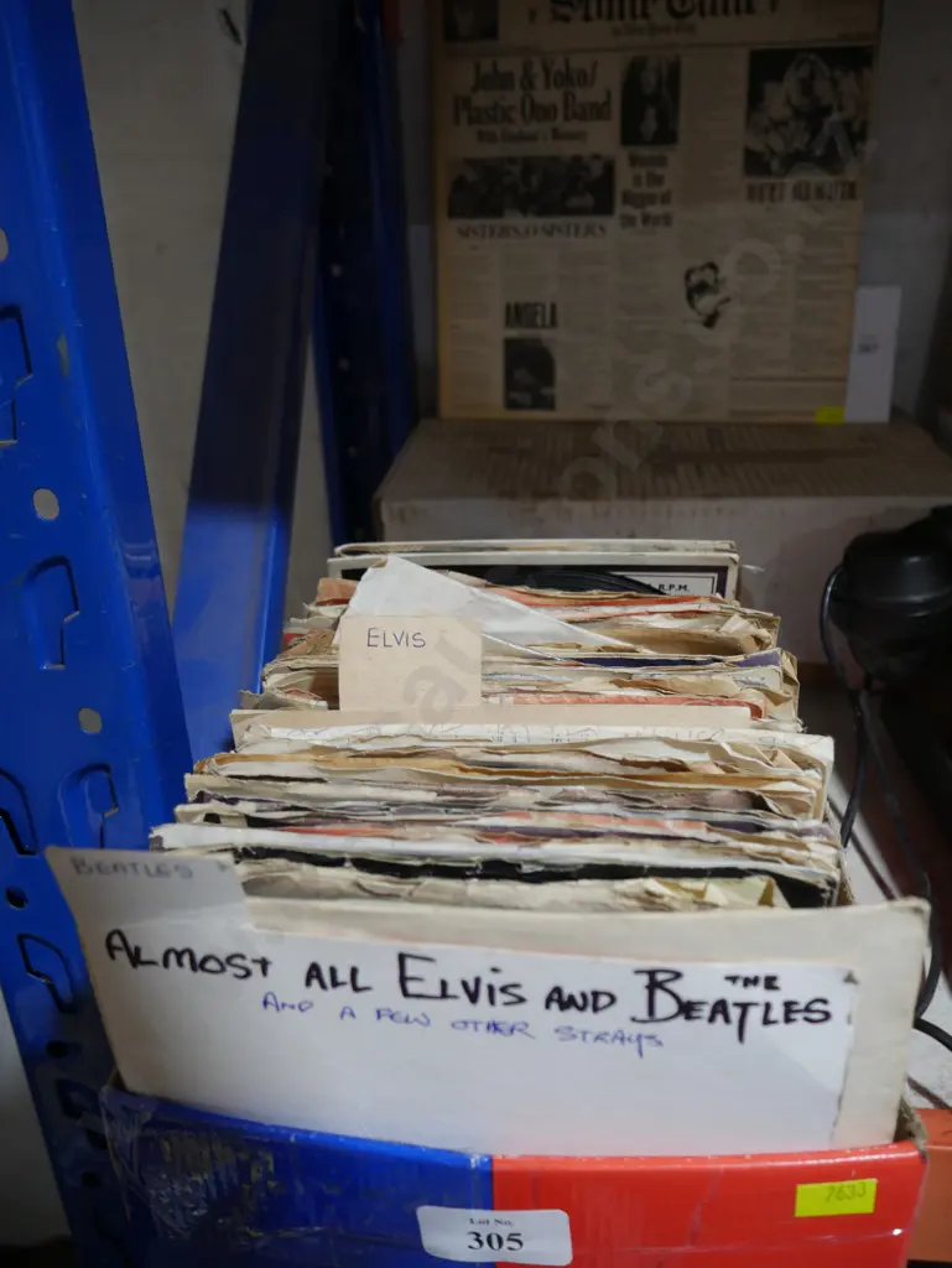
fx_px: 1026
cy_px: 634
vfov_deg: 63.4
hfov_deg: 49.8
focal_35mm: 28
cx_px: 476
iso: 400
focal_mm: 14
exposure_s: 1/60
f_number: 3.5
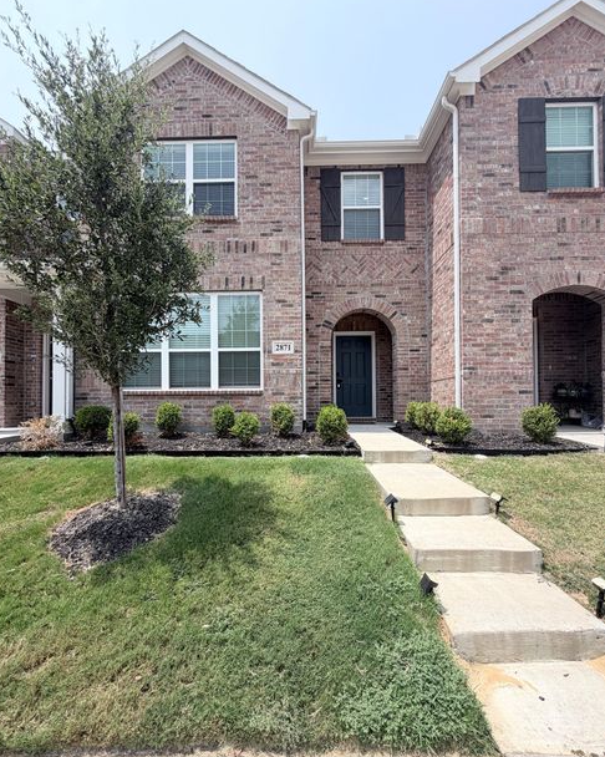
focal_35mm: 15
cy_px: 399
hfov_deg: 84.0
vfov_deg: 96.7
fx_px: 336
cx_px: 298
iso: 25
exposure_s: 1/770
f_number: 2.2
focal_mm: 2.22
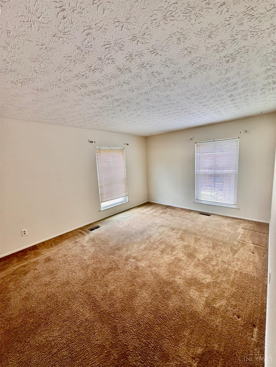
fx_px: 149
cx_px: 138
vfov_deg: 102.1
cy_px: 184
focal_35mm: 14
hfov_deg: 85.7
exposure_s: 1/120
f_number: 2.2
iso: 200
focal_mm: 2.22
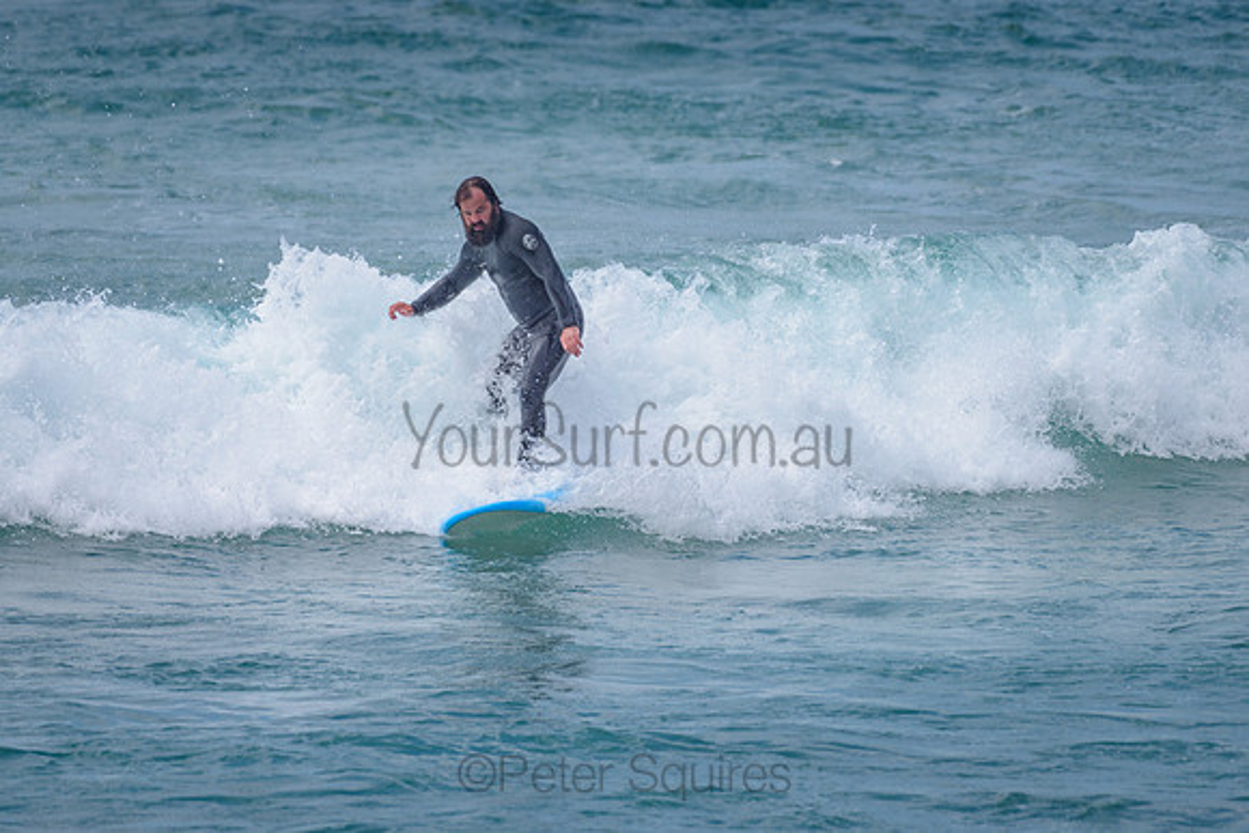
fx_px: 21269
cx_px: 515
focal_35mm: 613
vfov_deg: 2.2
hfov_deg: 3.4
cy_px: 324
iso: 140
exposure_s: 1/1600
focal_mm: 500
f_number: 5.6
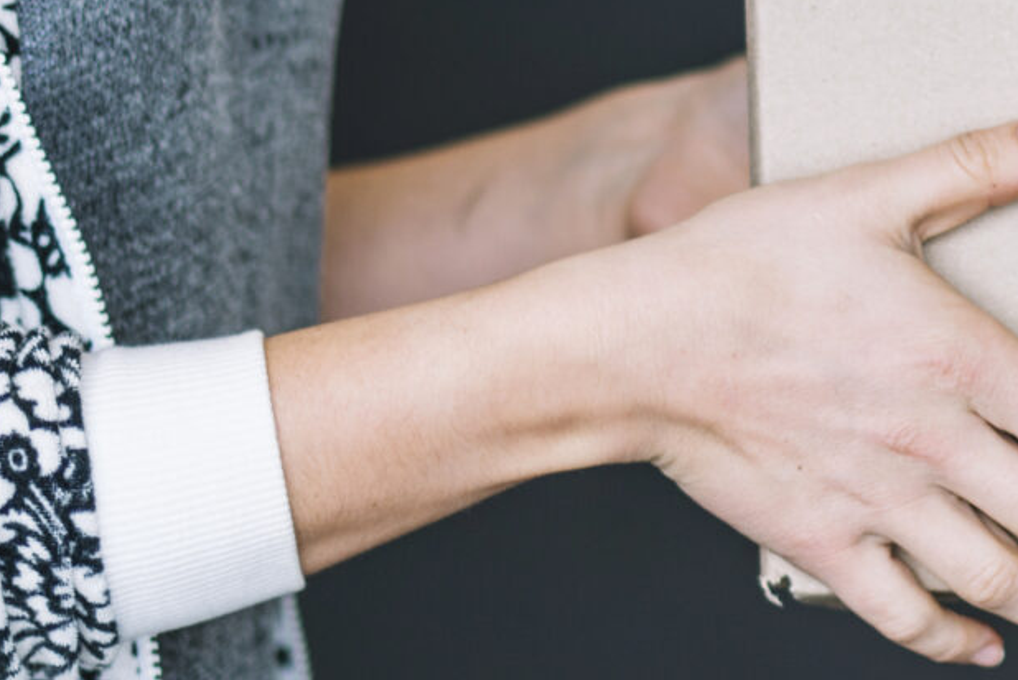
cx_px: 1349
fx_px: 9960
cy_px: -495
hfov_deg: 5.8
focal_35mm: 352
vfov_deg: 3.9
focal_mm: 85
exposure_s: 1/125
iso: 200
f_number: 2
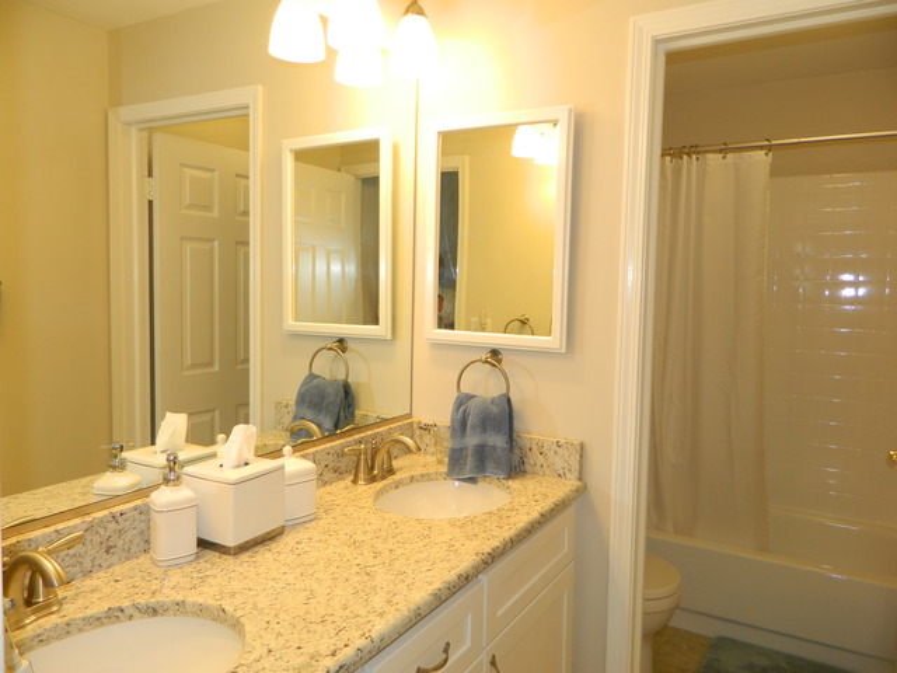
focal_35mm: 25
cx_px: 448
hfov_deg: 69.4
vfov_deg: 54.9
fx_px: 648
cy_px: 336
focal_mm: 4.5
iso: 80
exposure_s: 1/30
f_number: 3.1
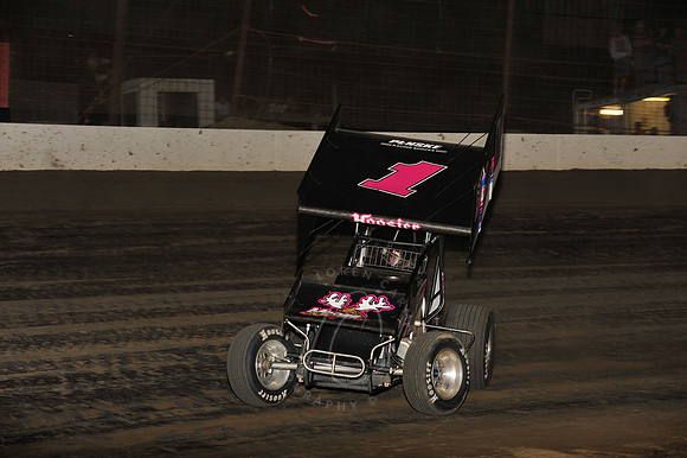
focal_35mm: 120
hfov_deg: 17.1
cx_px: 344
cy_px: 229
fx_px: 2289
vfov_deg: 11.4
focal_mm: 120
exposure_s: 1/320
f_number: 6.3
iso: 800
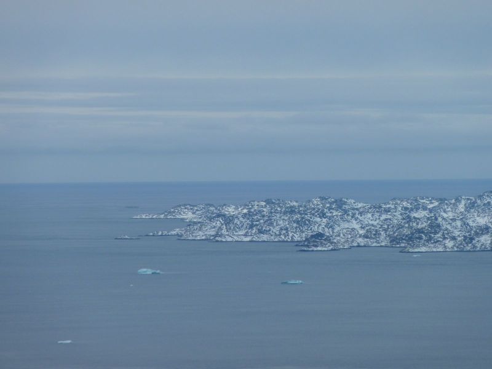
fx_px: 4264
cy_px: 184
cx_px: 246
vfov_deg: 5.0
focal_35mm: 300
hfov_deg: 6.6
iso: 80
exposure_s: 1/400
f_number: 5.6
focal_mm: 49.2
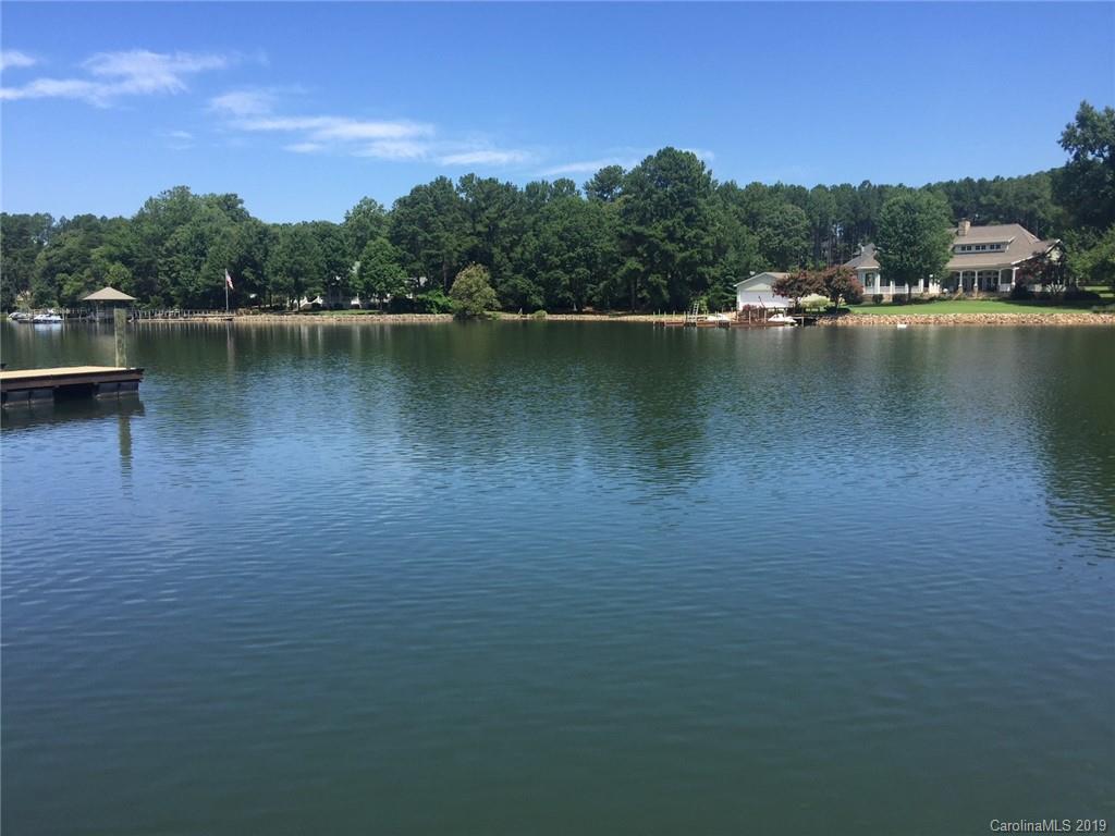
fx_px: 934
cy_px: 418
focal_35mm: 29
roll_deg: +0.5
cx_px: 558
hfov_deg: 61.7
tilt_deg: -5.6
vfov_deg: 48.2
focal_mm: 4.15
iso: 32
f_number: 2.2
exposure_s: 1/1412
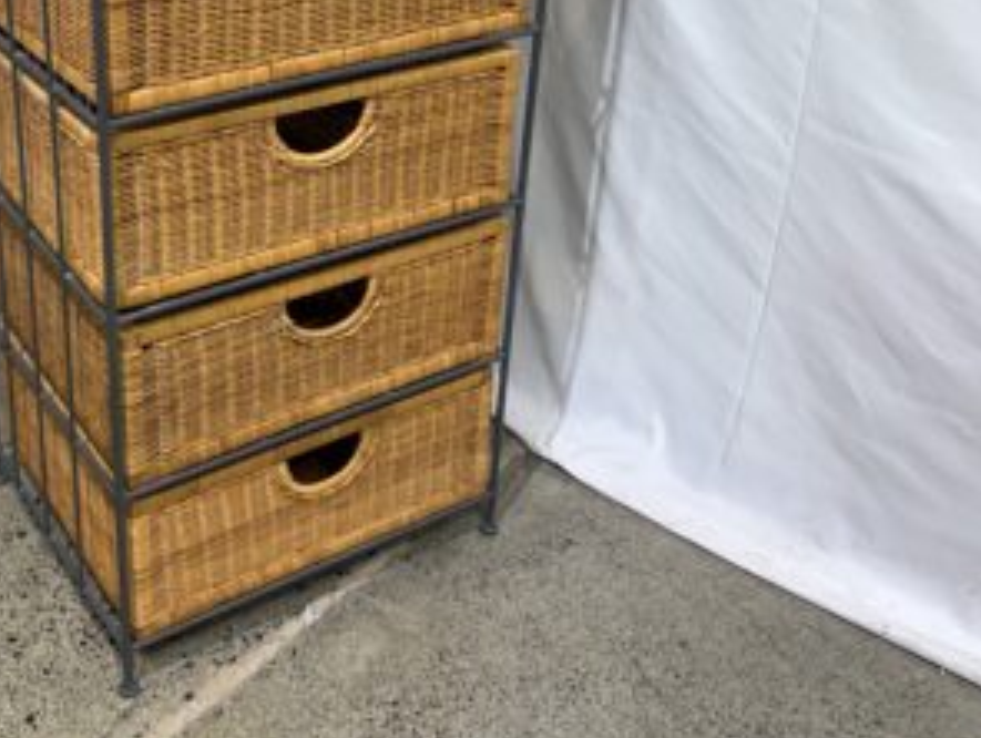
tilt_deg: -24.4
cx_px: 246
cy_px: 131
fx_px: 1248
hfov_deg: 41.6
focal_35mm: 44
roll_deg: -0.5
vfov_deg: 31.9
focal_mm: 5.96
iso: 100
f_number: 1.6
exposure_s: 1/120
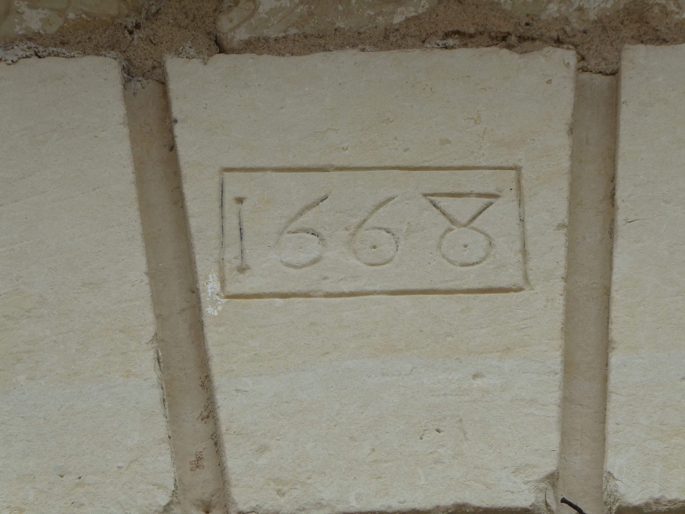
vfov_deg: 8.4
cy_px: 257
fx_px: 3503
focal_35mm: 177
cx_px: 342
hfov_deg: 11.2
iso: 80
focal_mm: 28.7
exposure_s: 1/100
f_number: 5.5
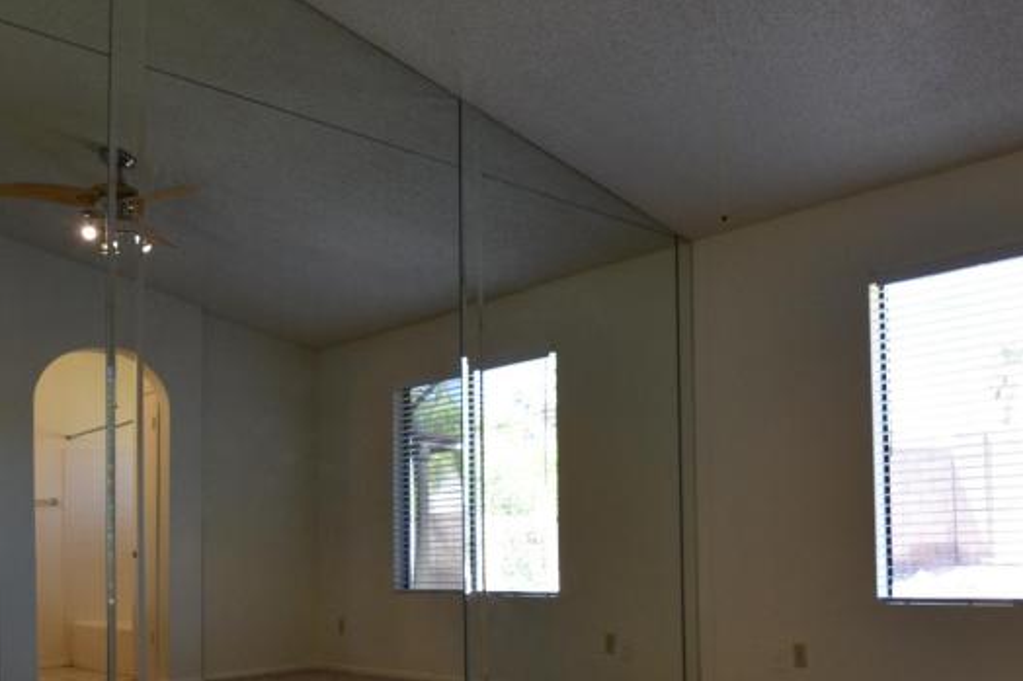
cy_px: 527
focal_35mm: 33
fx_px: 937
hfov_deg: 54.9
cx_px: 748
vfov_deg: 38.7
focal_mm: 10
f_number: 5.6
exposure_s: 1/125
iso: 400
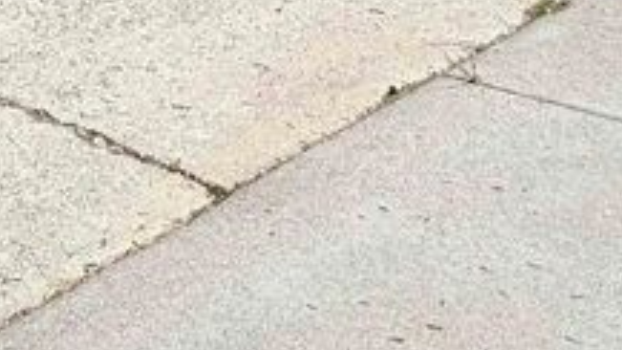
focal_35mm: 72
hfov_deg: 29.0
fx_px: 1187
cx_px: 169
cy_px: -221
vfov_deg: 15.1
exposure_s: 1/914
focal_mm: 2.22
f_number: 2.2
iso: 20
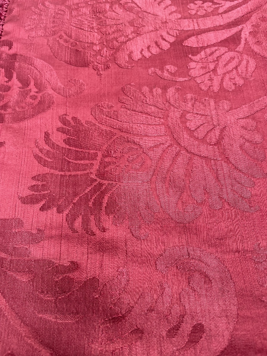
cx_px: 134
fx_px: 267
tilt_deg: -65.5
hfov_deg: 53.1
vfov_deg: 67.3
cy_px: 178
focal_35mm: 26
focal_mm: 4.2
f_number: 1.6
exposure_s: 1/121
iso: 64
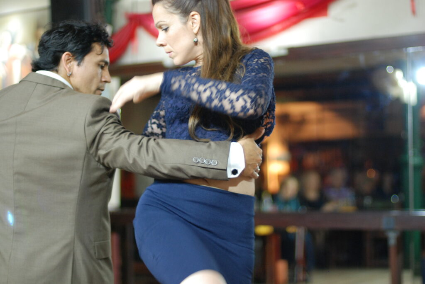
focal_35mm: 75
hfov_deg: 27.0
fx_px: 886
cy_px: 142
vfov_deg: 18.2
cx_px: 212
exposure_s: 1/50
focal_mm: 50
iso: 640
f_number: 1.4
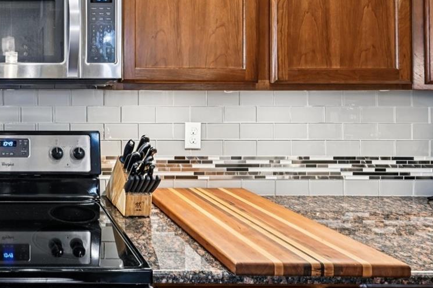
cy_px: 75
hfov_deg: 51.1
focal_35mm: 30
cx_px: 10
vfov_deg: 42.3
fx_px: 361
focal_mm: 14
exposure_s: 1/5
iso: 400
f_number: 8
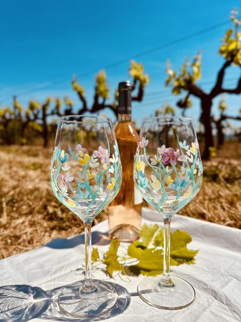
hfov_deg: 56.8
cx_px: 120
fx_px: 223
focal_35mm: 24
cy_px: 161
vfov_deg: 71.6
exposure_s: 1/12048
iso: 80
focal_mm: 6.86
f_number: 1.78
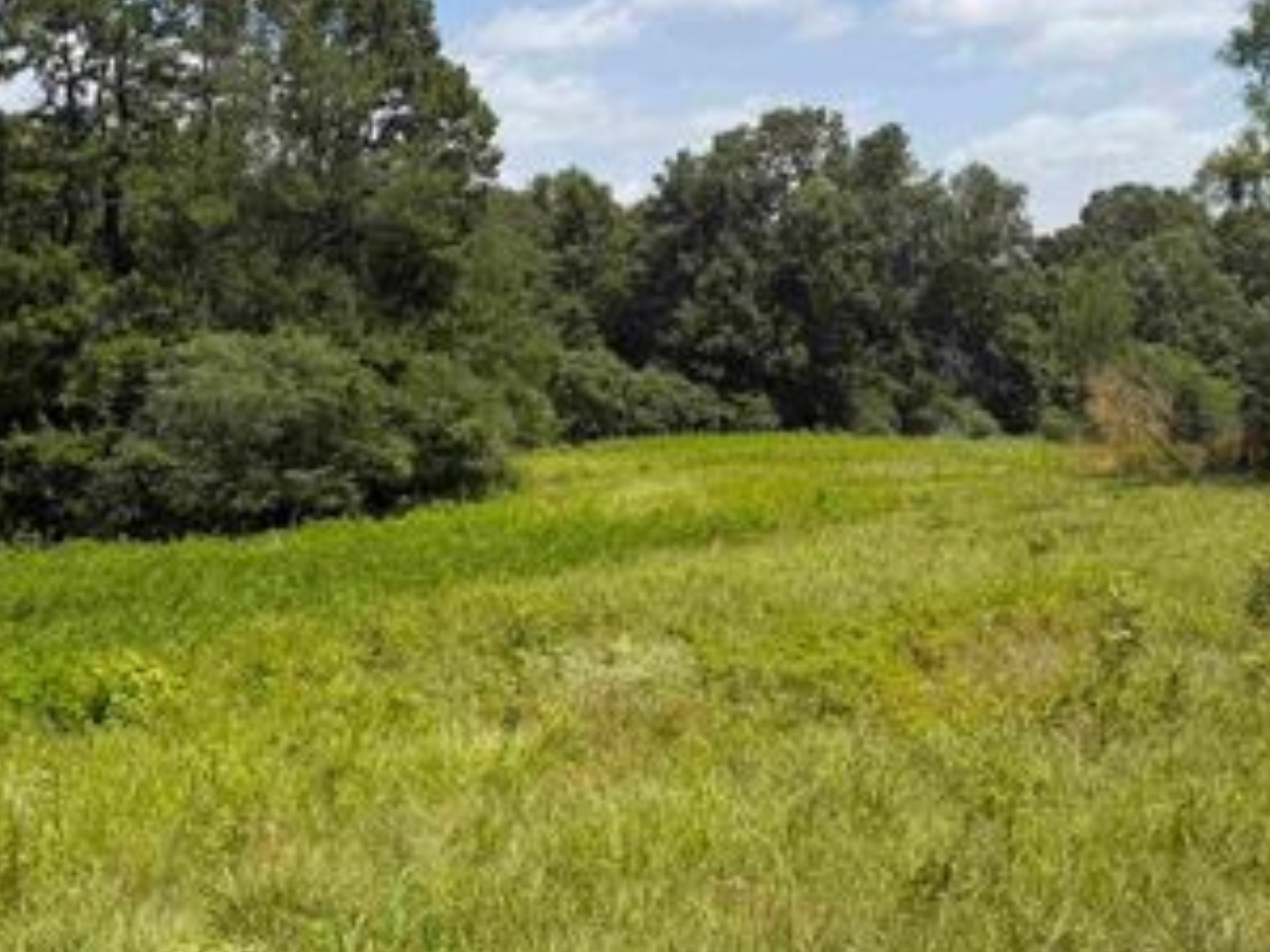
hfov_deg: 46.8
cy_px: 341
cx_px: 614
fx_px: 1468
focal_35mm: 40
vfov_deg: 35.7
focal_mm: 6.76
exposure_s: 1/4673
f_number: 1.78
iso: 80
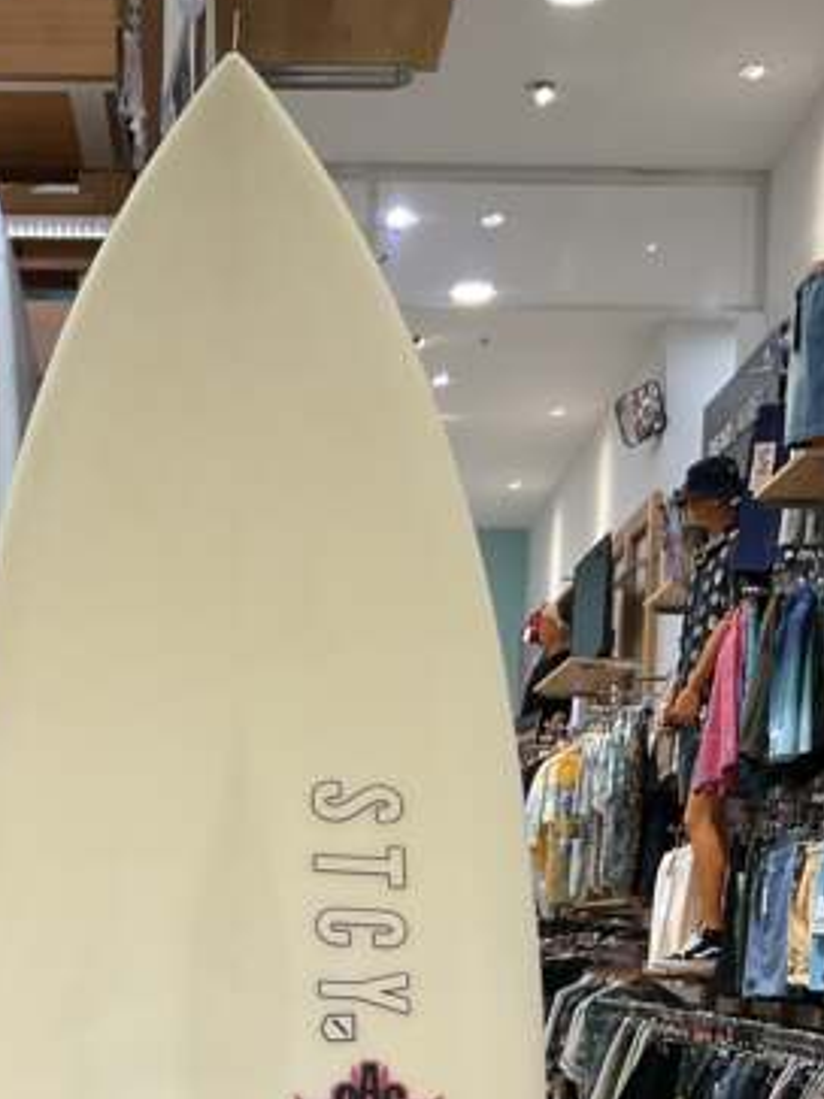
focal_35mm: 64
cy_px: 1163
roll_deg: +0.1
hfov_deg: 22.8
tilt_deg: -6.9
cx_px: 242
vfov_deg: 28.0
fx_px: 2032
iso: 50
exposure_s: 1/120
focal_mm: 3
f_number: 1.8
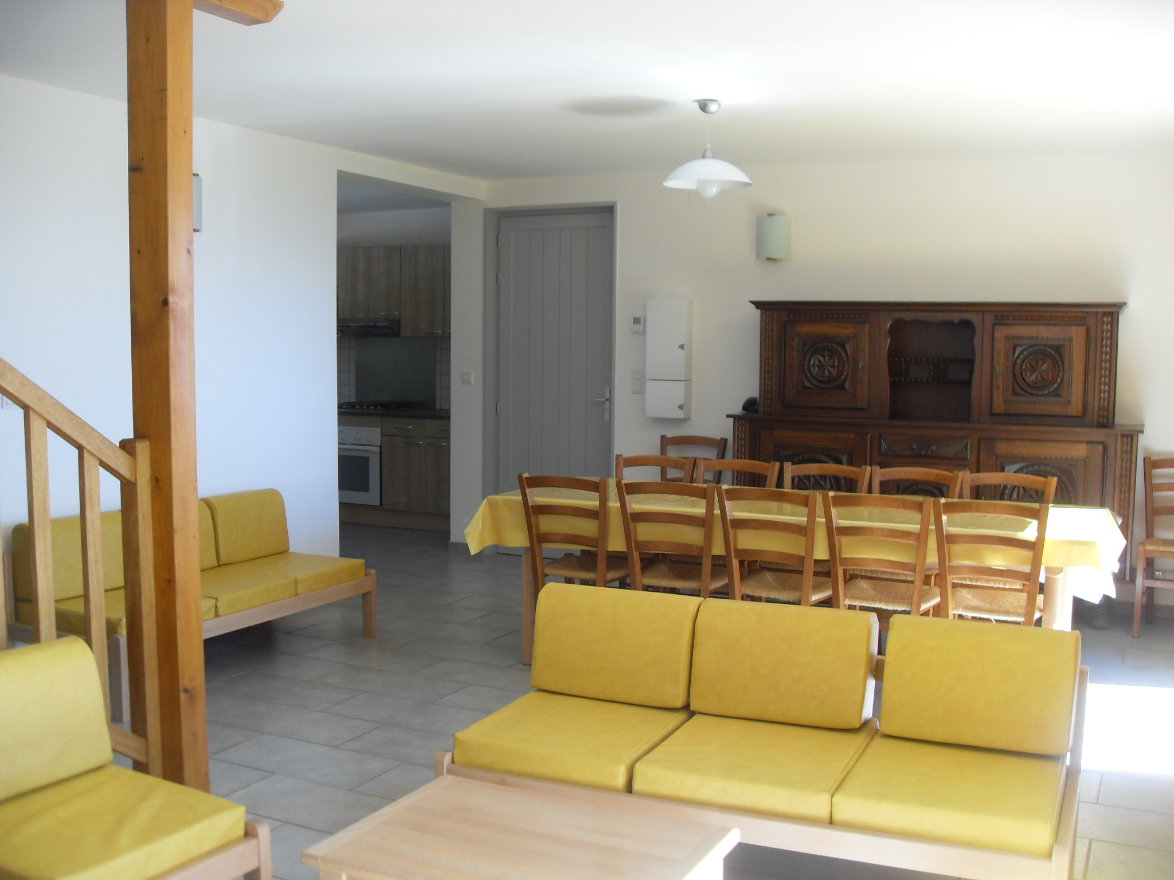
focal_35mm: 34
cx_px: 587
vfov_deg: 41.8
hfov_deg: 54.0
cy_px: 440
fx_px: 1153
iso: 100
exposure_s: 1/60
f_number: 2.8
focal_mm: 6.3
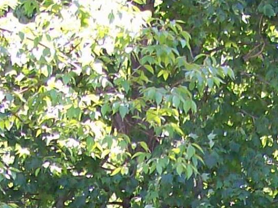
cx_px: 111
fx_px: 1596
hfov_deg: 9.9
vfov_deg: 6.9
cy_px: 570
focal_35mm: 199
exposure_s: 1/99.7
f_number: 2.7
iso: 80
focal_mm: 6
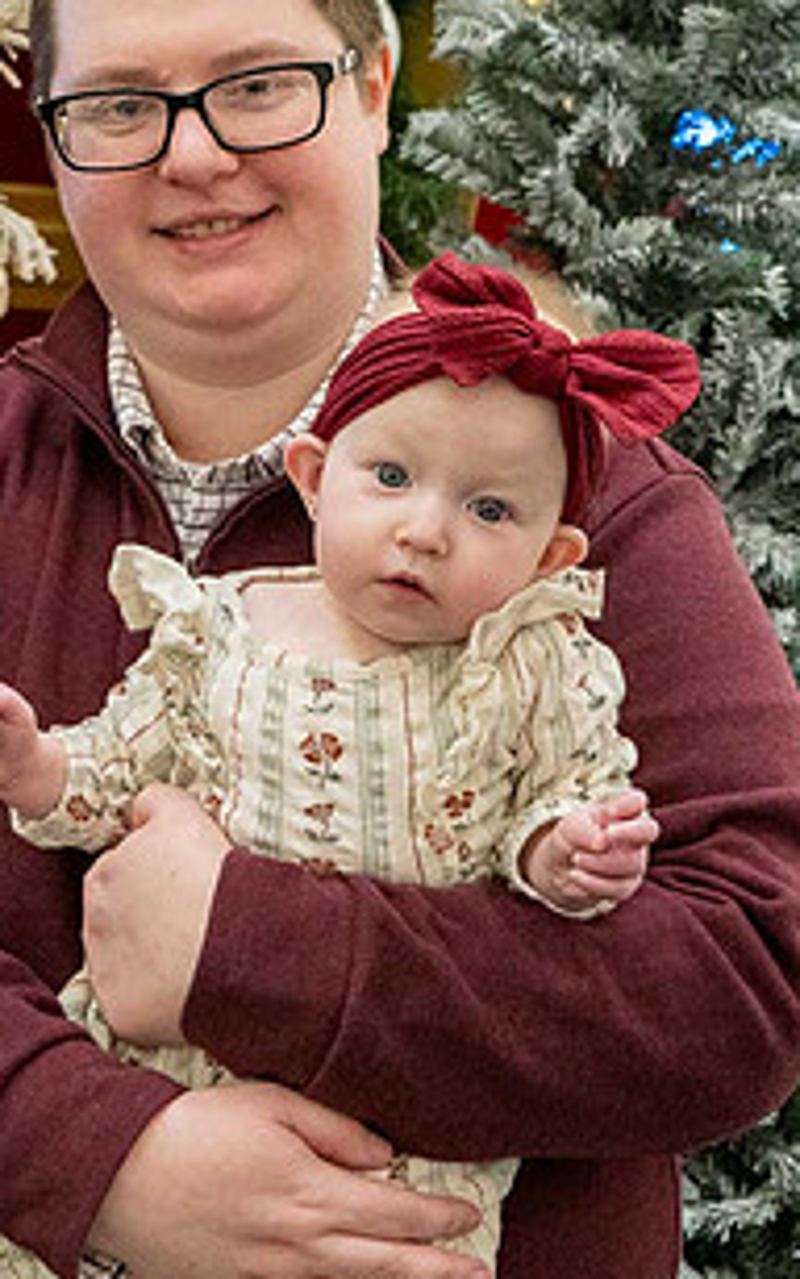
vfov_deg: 24.6
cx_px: 221
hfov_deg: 15.5
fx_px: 2929
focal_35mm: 84
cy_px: 575
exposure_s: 1/125
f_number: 5
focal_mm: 27
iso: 6400
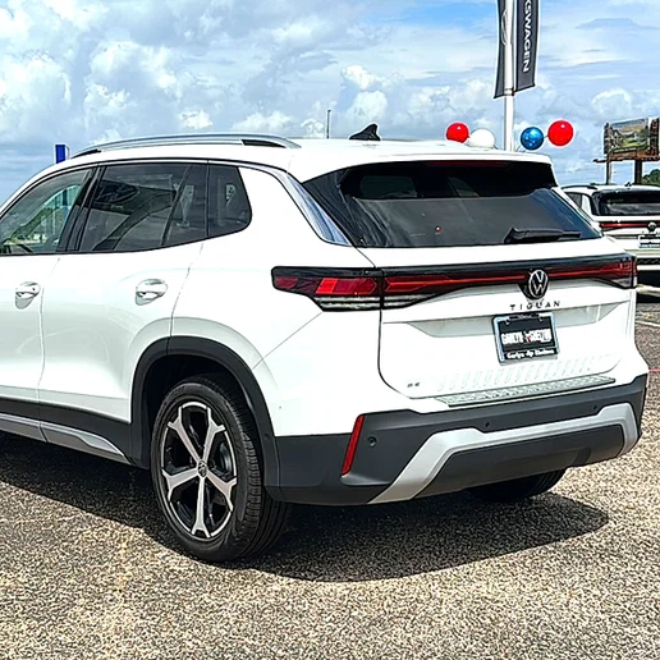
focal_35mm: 48
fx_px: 1035
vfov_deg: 35.4
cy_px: 327
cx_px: 269
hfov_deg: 35.3
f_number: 1.78
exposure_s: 1/10989
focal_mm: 6.86
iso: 80
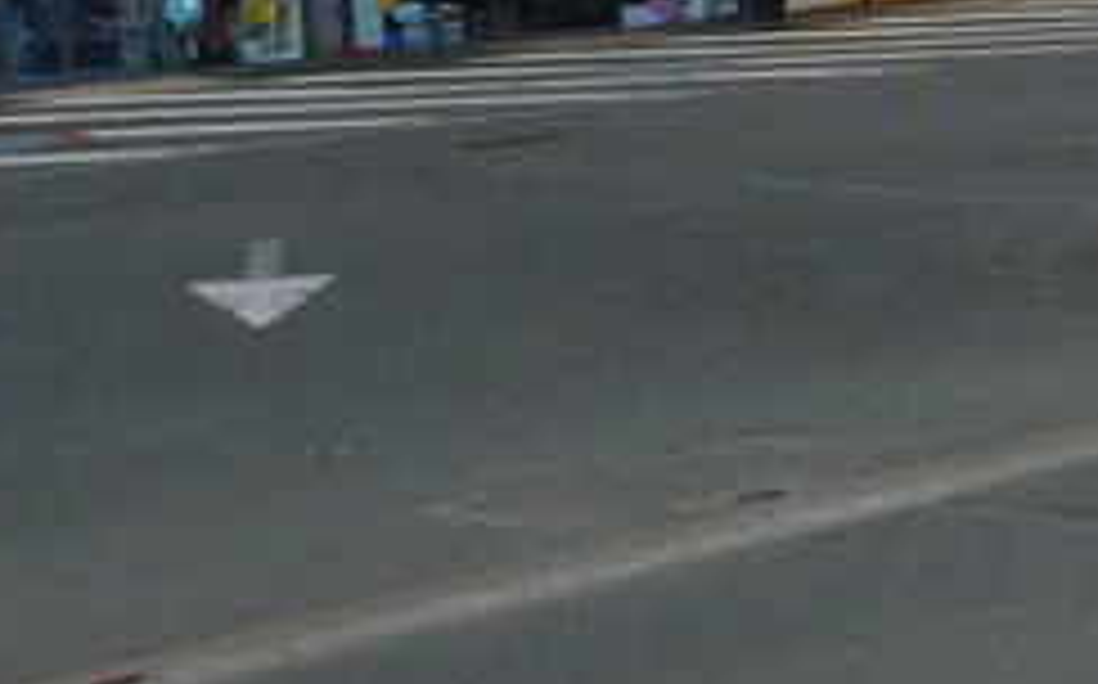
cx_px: 900
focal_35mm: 113
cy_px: 126
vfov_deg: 11.5
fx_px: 3378
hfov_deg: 18.3
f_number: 2.8
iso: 320
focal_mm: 4.5
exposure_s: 1/60
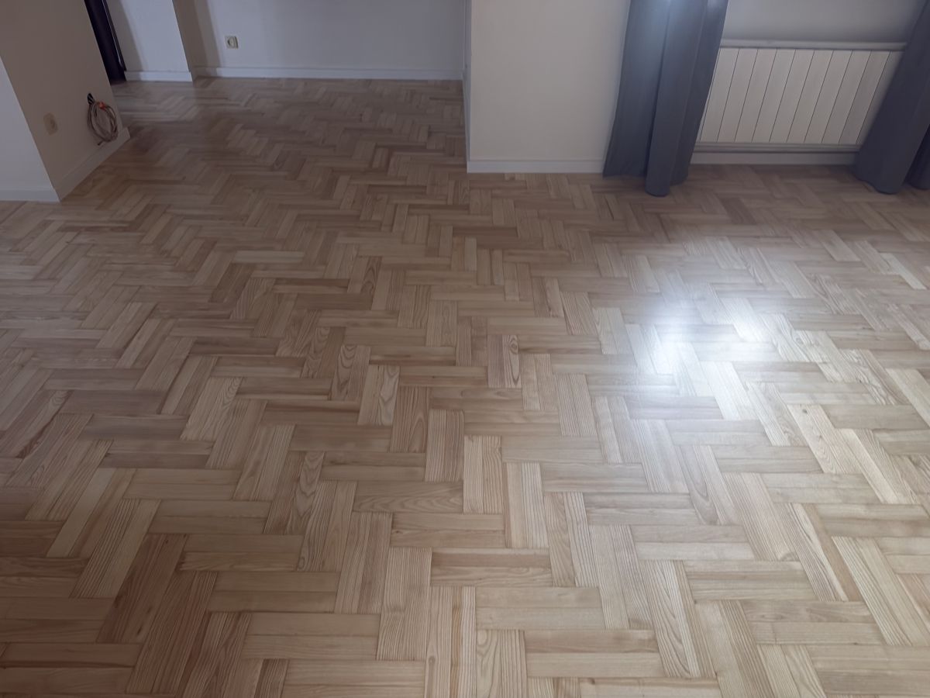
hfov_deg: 71.6
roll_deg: -0.2
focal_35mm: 24
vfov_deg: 56.8
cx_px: 465
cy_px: 349
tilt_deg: -37.1
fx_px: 645
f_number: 1.78
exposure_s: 1/83
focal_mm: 6.76
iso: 200
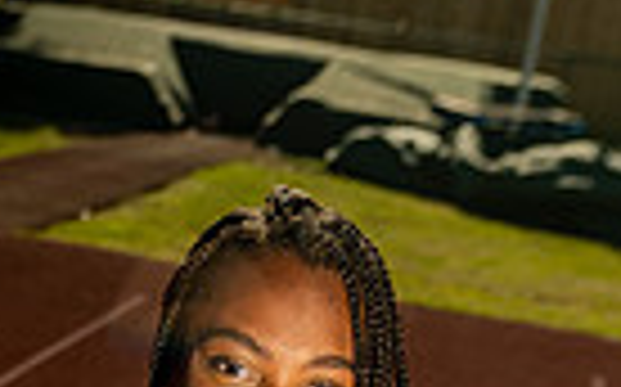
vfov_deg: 9.3
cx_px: 135
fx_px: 2080
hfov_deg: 16.9
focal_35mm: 123
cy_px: 981
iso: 250
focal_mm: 37
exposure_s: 1/250
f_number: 4
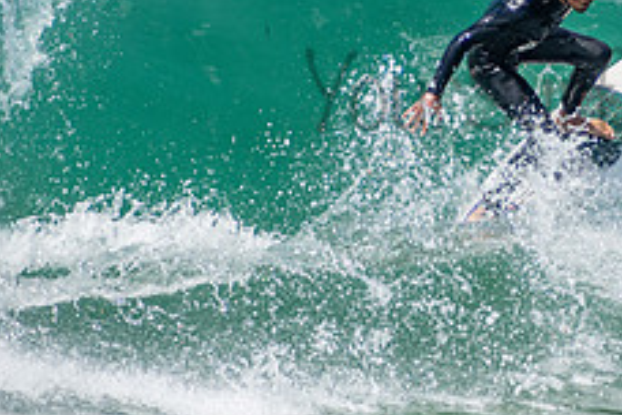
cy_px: 67
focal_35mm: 1526
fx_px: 26364
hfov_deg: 1.4
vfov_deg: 0.9
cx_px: 587
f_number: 5.6
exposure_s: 1/2000
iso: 450
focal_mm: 400
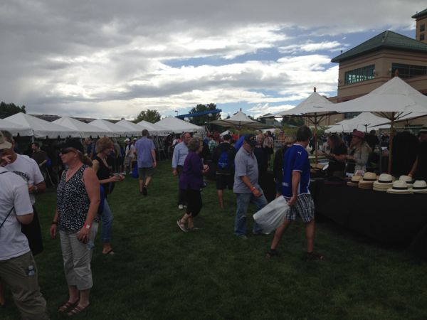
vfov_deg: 42.9
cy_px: 160
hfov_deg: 55.4
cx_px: 214
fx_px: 407
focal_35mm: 33
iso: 50
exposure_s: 1/1869
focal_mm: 4.12
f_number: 2.4
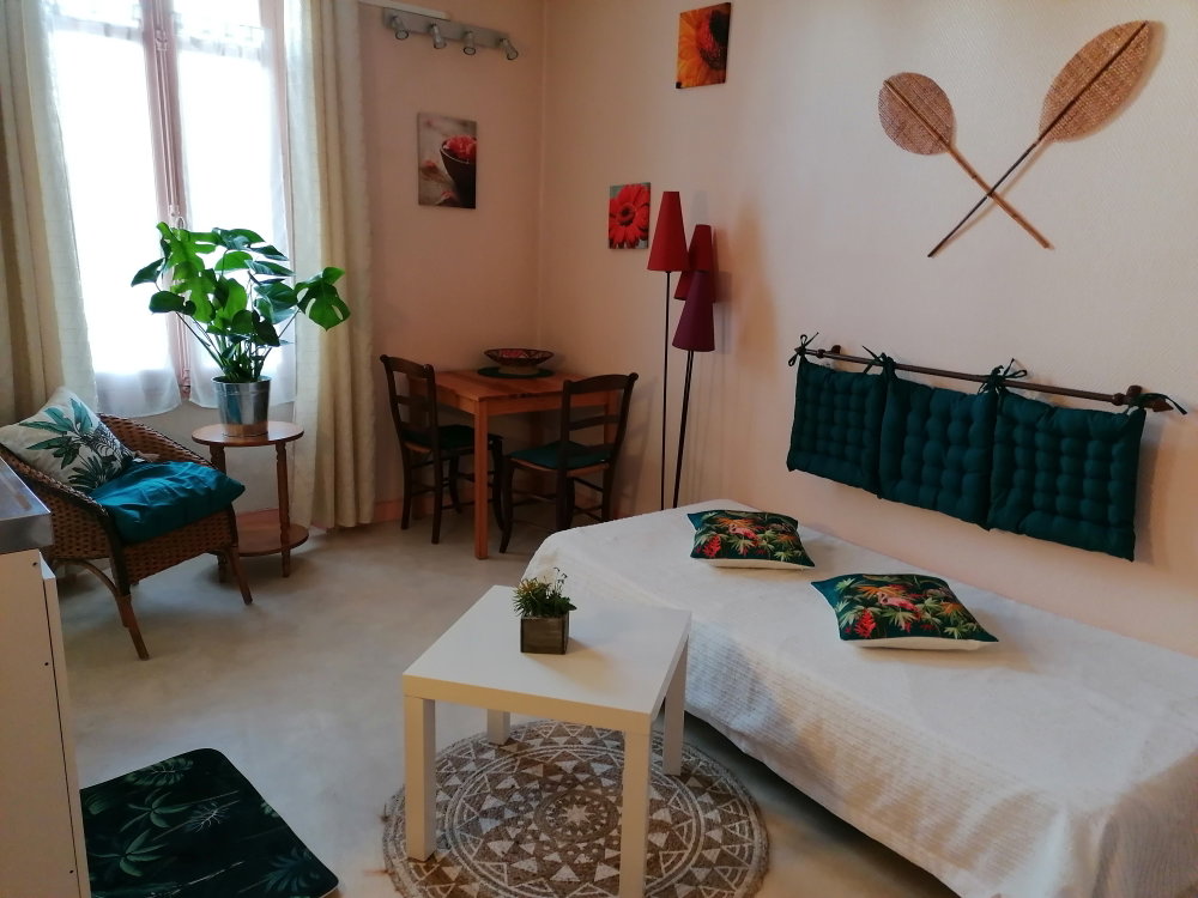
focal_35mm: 27
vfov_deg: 51.4
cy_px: 449
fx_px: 934
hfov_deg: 65.3
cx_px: 599
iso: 160
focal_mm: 4.75
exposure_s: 1/50
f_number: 1.8
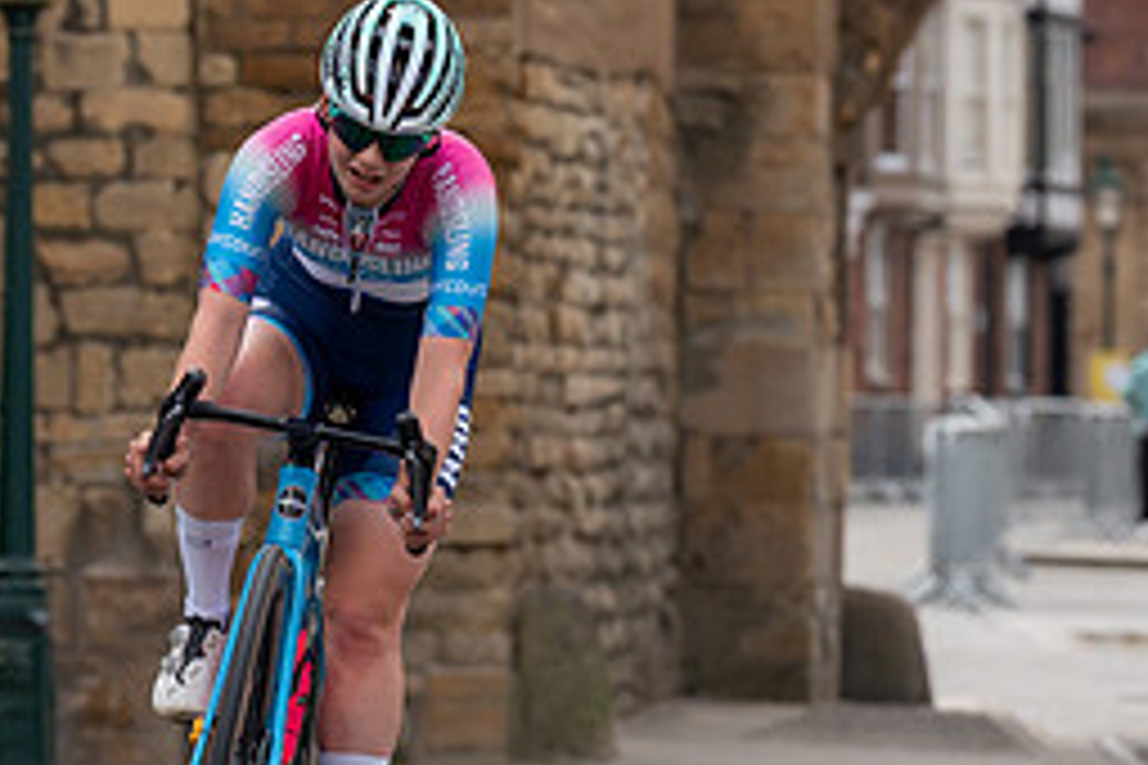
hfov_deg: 4.0
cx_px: 686
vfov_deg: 2.7
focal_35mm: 512
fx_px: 16326
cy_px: 322
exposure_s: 1/1000
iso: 250
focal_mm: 127
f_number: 4
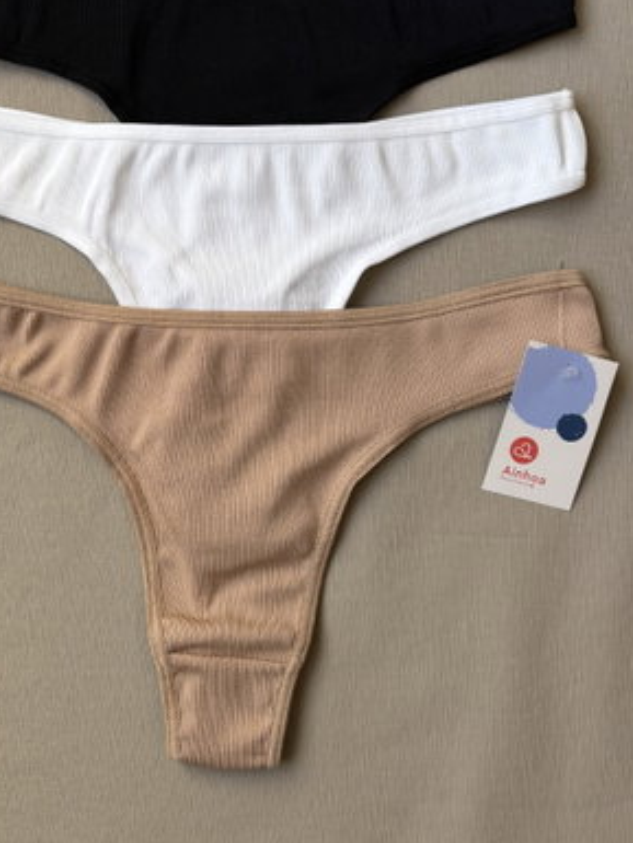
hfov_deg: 39.4
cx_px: 234
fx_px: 877
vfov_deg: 50.9
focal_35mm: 36
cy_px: 327
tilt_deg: -84.7
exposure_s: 1/125
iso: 32
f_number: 1.6
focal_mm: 5.96
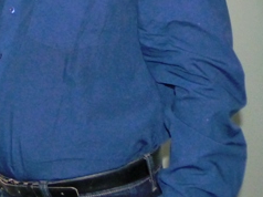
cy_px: -97
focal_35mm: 128
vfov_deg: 11.1
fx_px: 972
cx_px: -171
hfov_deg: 14.1
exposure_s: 1/60
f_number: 3.1
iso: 400
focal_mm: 6.8
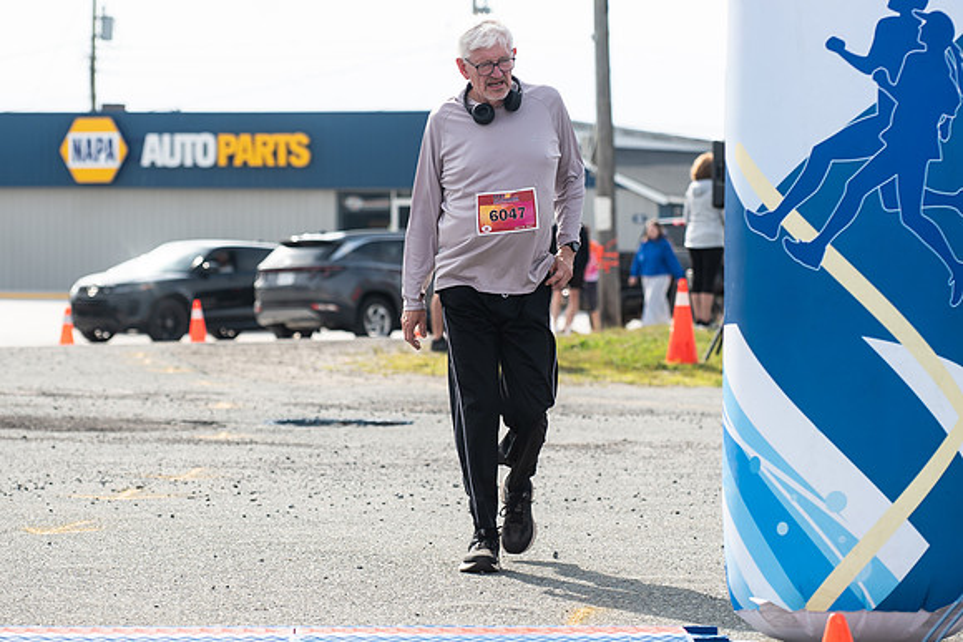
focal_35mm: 143
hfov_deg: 14.3
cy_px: 213
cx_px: 482
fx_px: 3830
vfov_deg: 9.6
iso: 250
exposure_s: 1/1600
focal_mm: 105
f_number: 4.5
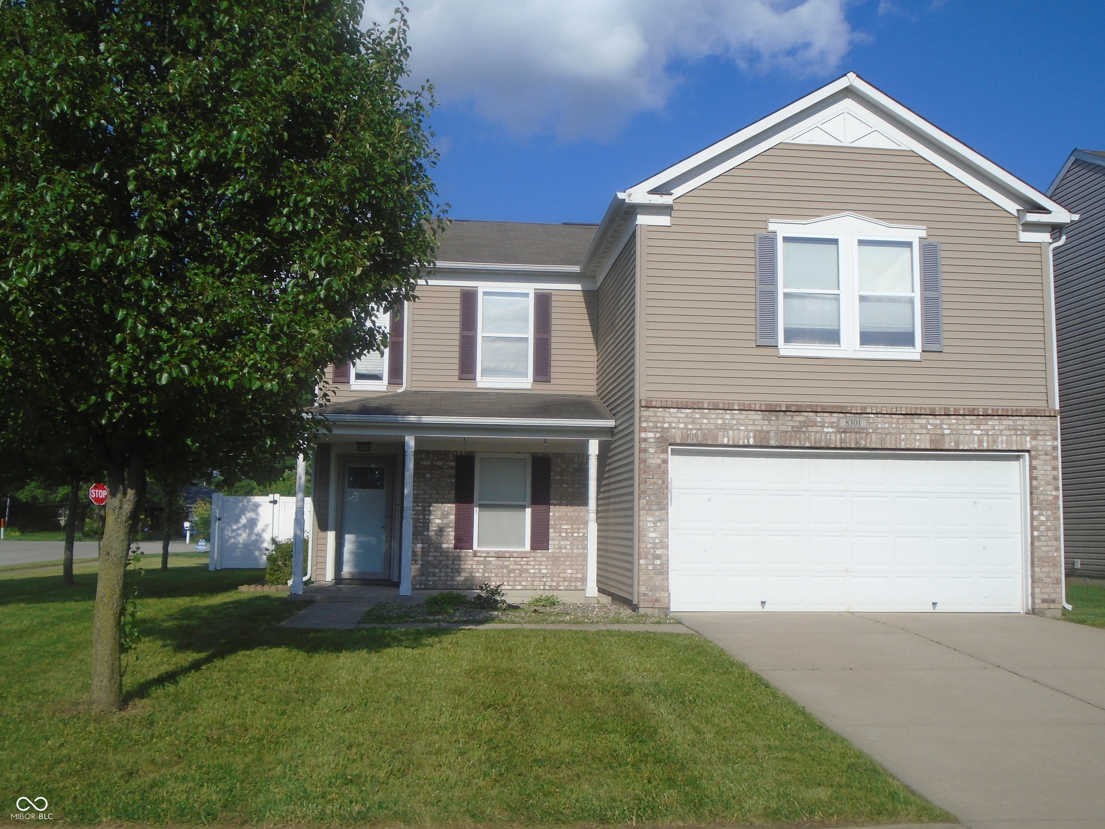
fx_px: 1149
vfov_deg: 39.7
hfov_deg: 51.4
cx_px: 552
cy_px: 414
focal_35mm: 36
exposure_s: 1/250
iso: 100
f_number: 9.5
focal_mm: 6.4
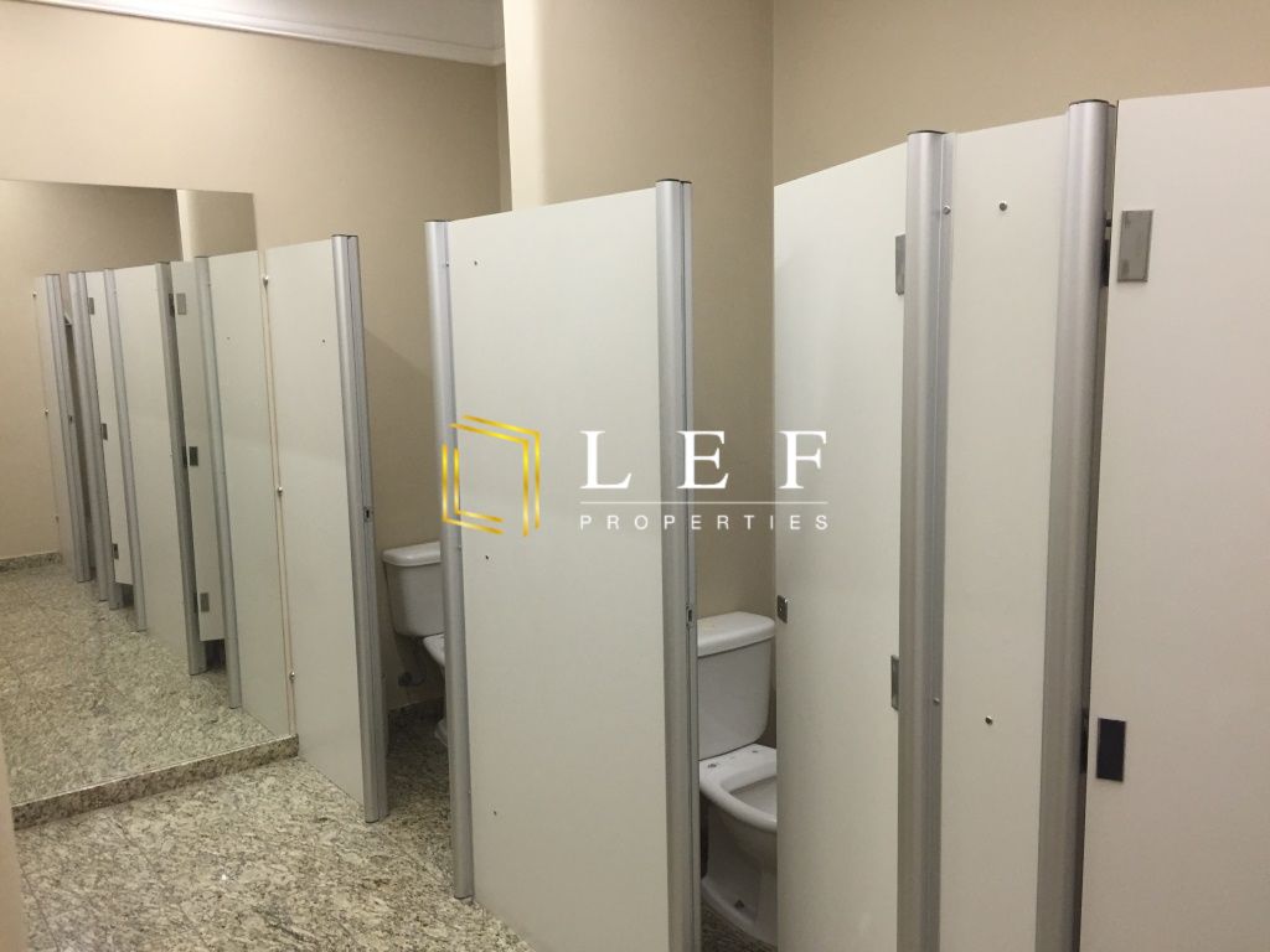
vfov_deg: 48.2
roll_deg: +0.6
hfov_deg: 61.7
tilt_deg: -8.6
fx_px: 1064
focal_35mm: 29
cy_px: 476
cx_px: 635
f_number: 2.2
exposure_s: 1/30
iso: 125
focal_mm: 4.15
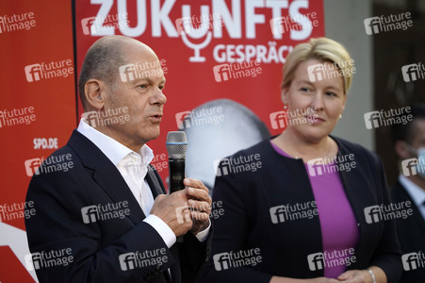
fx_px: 3055
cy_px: 142
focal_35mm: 259
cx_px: 212
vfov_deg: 5.3
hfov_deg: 8.0
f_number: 5.6
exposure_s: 1/400
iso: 1600
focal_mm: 259
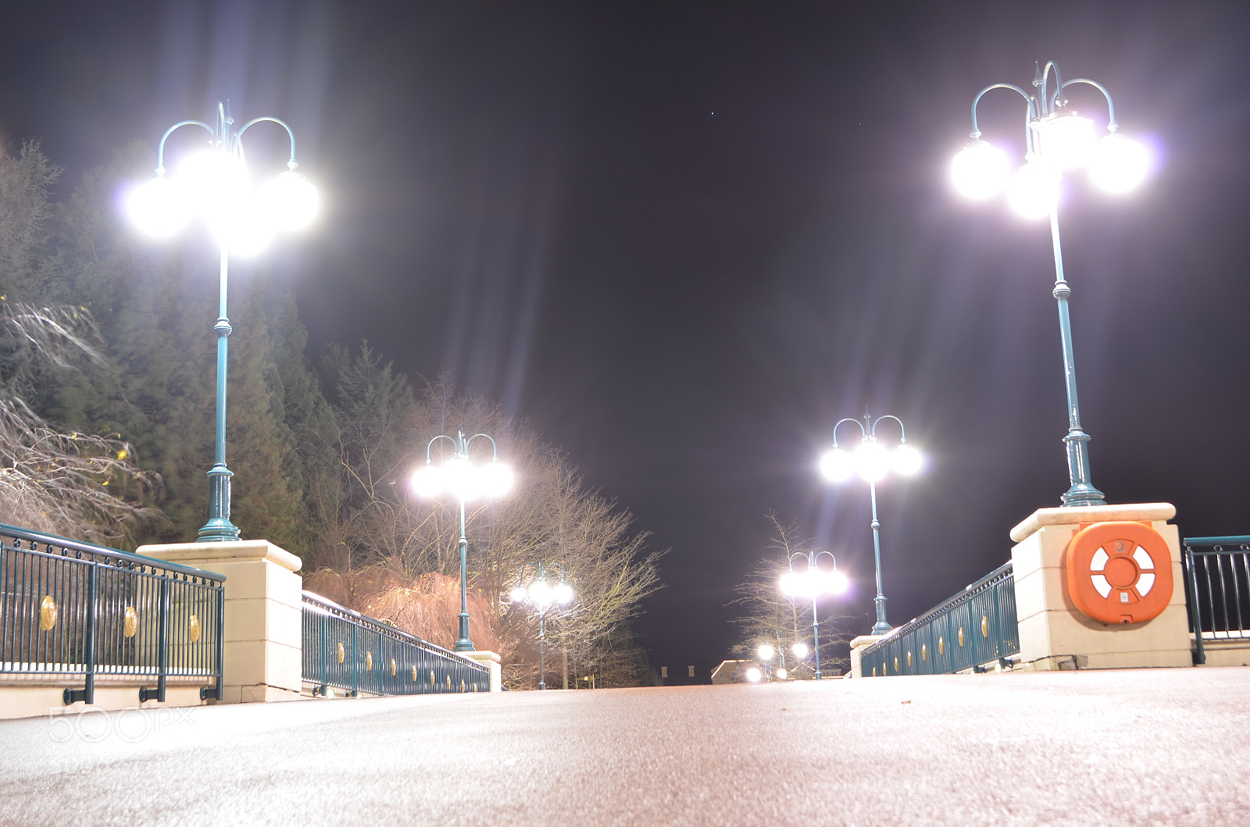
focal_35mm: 42
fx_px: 1455
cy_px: 414
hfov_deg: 46.5
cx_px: 625
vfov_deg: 31.7
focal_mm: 28
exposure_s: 6
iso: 125
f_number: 6.3
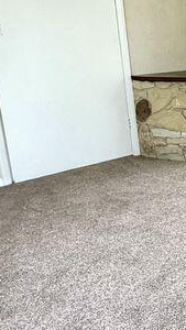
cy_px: 107
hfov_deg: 19.0
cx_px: 310
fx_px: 455
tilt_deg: -11.5
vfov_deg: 39.3
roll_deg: +2.1
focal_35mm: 52
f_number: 2.2
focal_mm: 2.22
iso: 160
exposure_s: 1/121
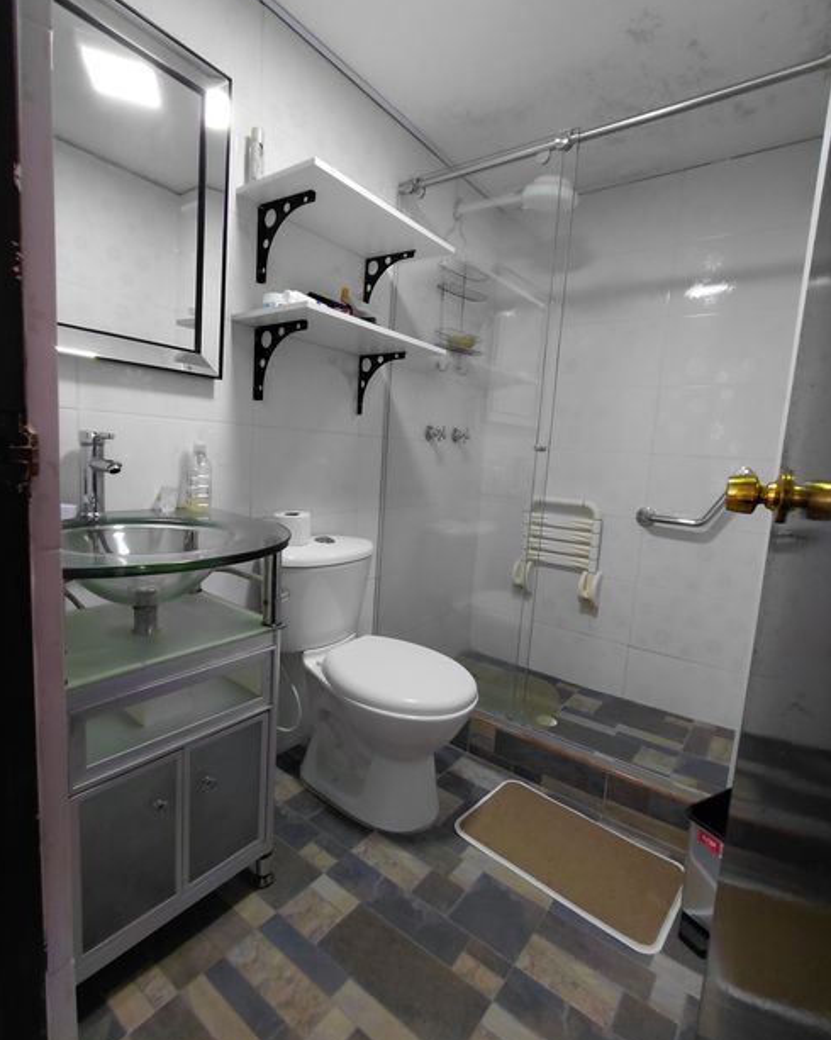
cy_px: 517
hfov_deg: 76.9
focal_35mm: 17
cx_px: 416
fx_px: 523
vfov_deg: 89.7
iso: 200
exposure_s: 1/60
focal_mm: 1.64
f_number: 2.2
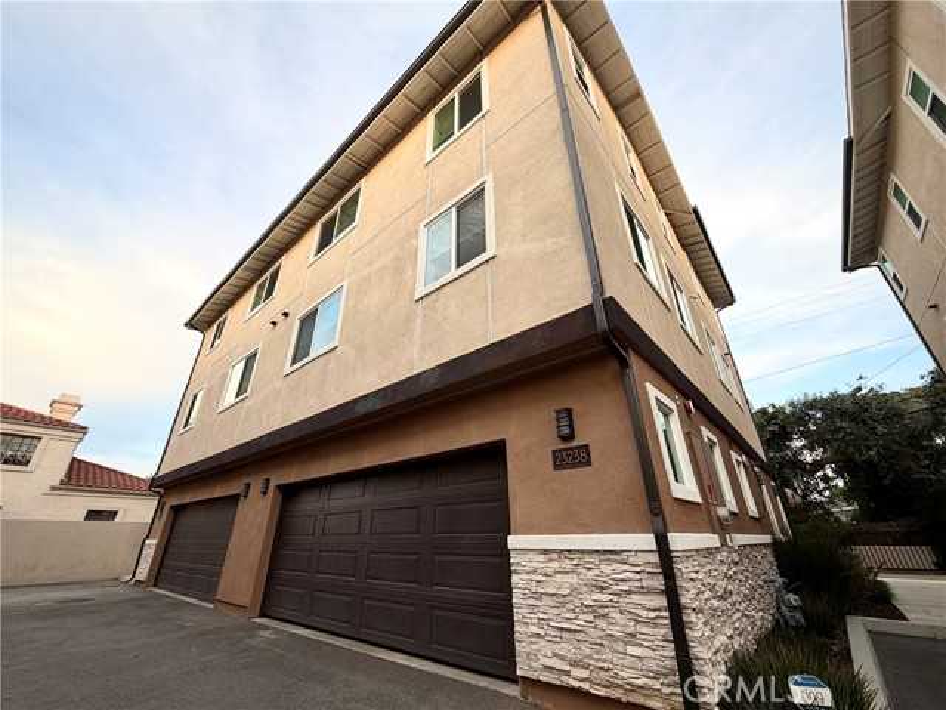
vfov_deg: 85.7
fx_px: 383
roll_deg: +1.1
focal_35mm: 14
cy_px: 355
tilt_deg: +25.8
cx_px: 473
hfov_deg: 102.1
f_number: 2.2
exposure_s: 1/188
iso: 40
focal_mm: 2.22
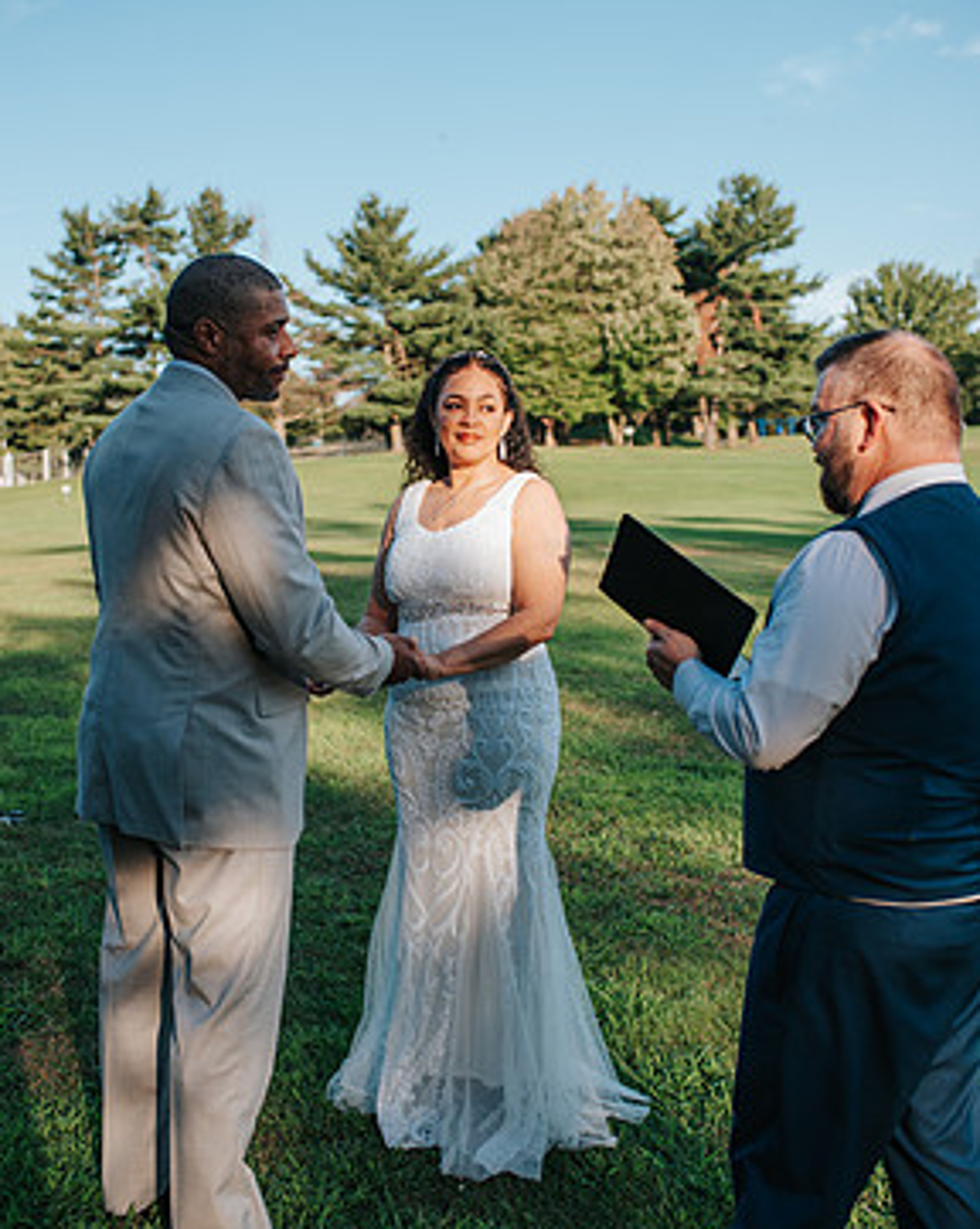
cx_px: 476
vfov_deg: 44.8
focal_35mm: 41
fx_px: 1489
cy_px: 572
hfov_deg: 36.4
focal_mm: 35
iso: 280
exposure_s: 1/1250
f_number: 3.2
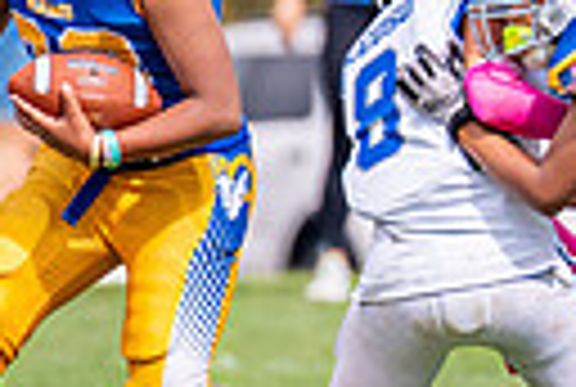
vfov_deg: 1.0
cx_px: 61
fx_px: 22324
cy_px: 157
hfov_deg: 1.5
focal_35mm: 1392
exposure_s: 1/5000
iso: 250
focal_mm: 200
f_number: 2.8
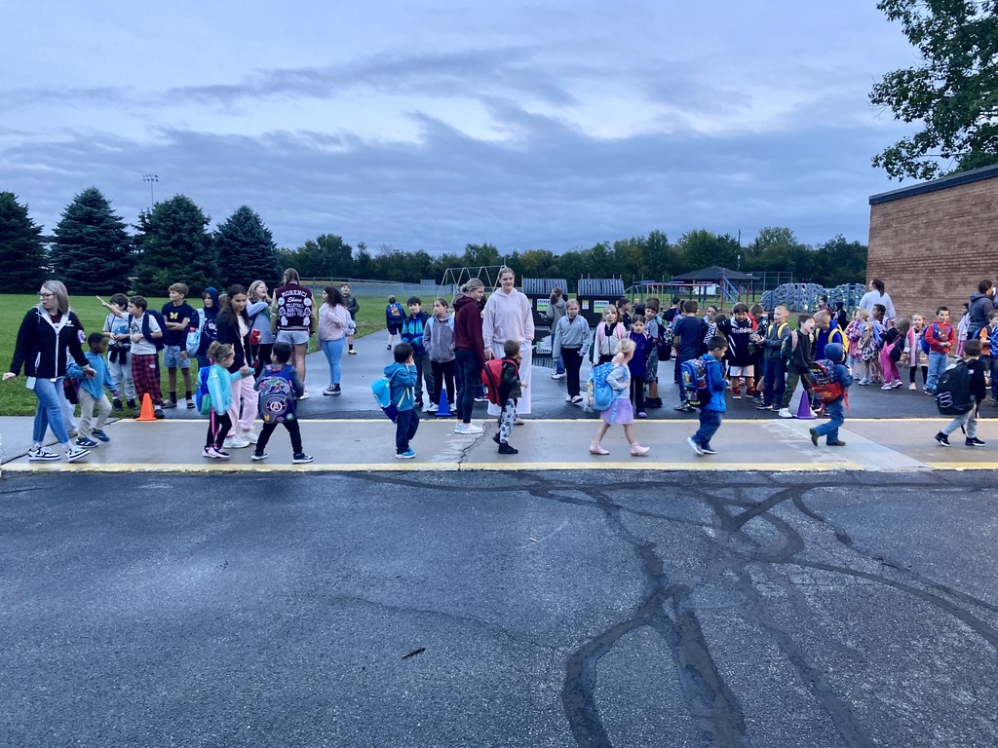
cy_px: 374
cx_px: 499
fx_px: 750
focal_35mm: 26
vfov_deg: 53.1
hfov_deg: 67.3
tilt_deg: -7.8
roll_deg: -0.2
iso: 160
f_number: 1.8
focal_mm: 4.25
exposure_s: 1/60
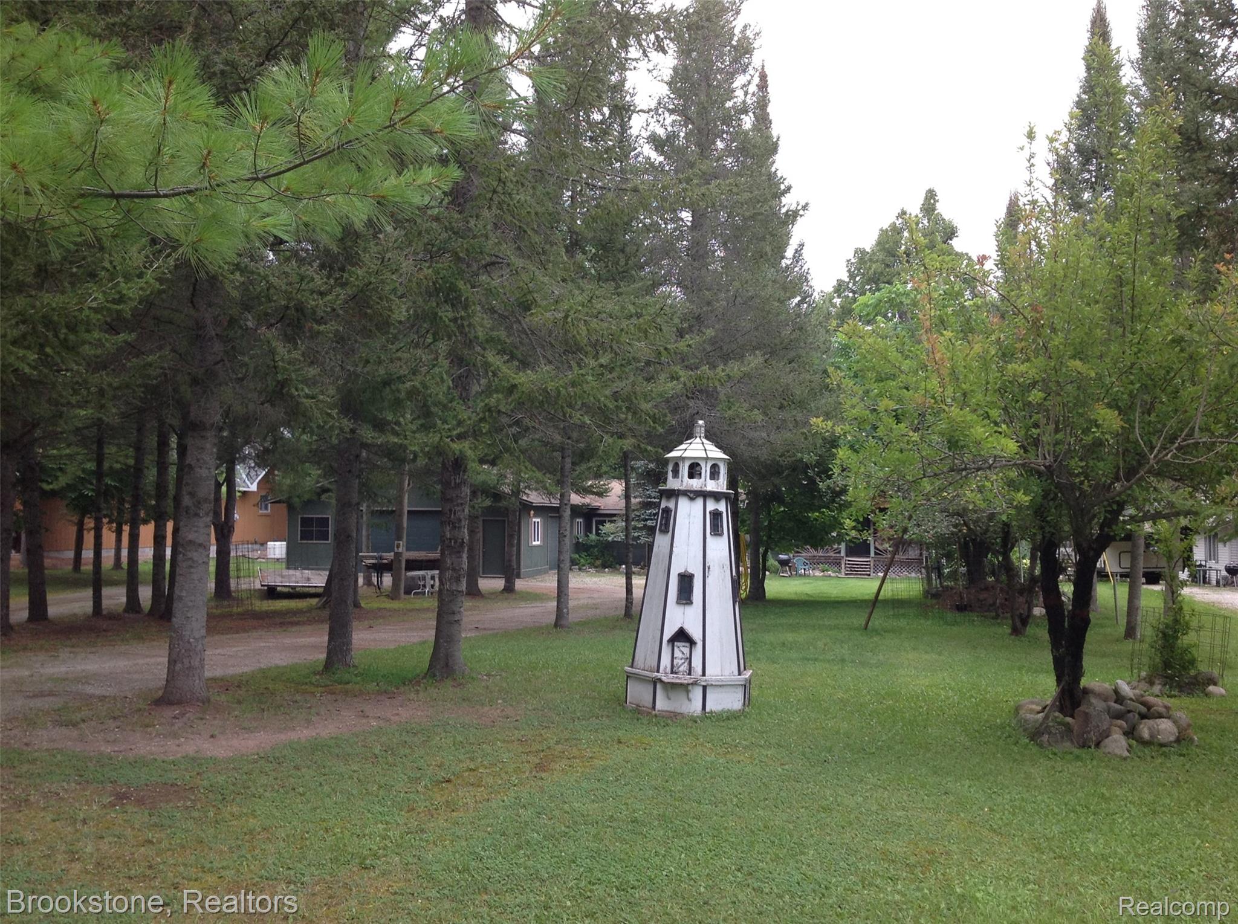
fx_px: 1250
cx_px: 619
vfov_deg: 40.6
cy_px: 462
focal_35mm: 35
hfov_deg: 52.7
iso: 50
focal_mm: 4.28
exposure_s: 1/124
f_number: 2.4
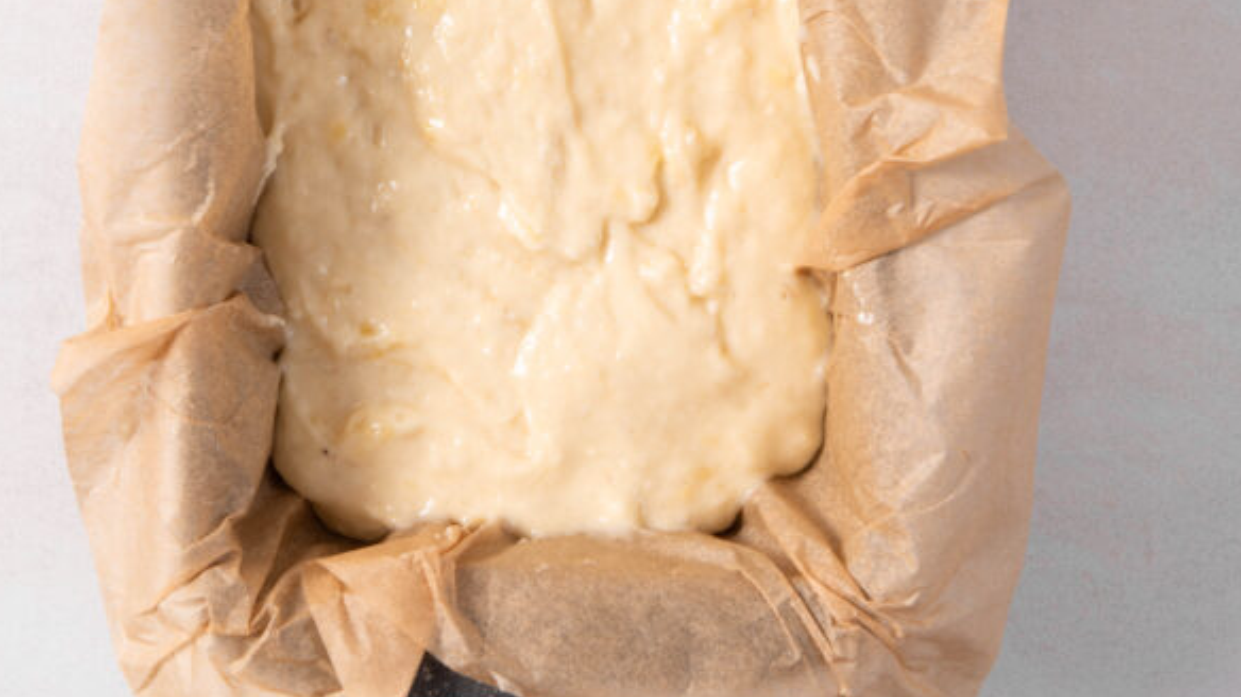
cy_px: 1
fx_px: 3717
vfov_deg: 10.6
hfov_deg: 18.9
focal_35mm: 113
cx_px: 527
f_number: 8
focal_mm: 60
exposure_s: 1/8
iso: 100
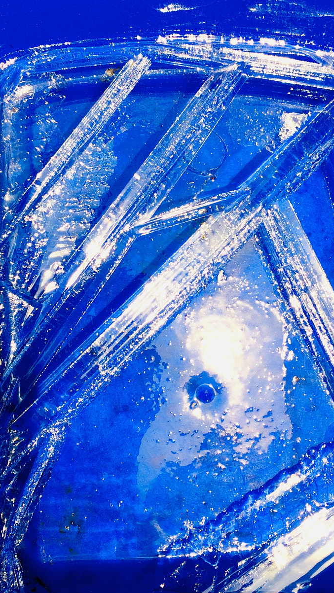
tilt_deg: -23.9
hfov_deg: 28.2
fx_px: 661
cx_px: 214
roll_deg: -0.3
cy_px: 308
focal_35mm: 42
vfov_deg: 48.3
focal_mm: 4.15
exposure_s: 1/912
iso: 32
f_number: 2.2
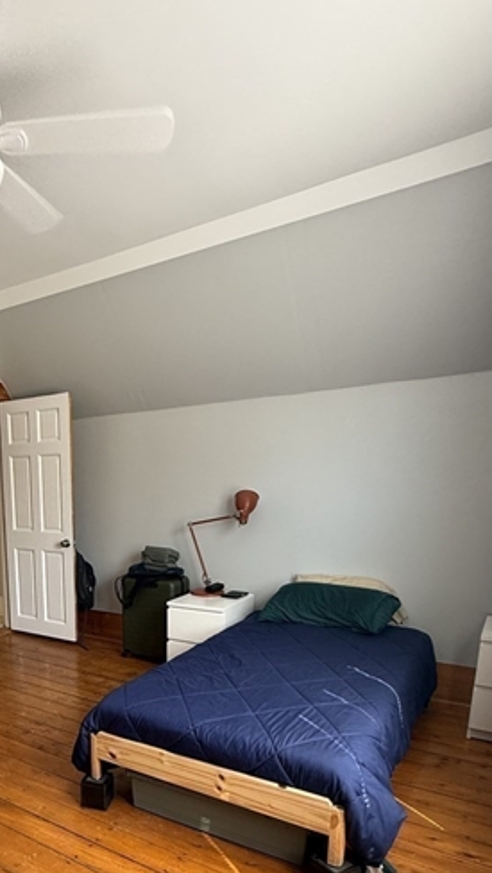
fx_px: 556
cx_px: 81
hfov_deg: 44.8
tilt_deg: -14.4
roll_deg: +1.0
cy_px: 623
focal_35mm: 24
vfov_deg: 72.5
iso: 200
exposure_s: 1/99
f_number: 2.2
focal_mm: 2.22
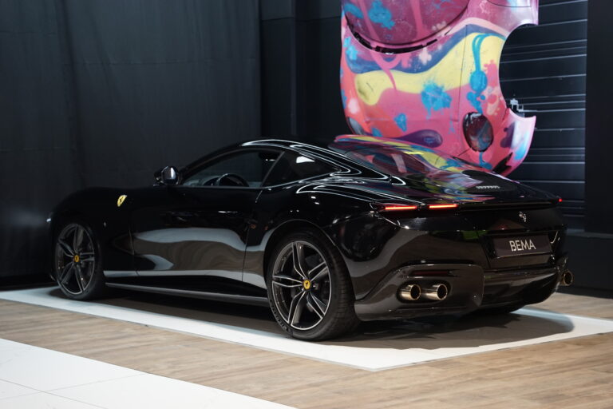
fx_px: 1192
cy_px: 204
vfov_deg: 19.5
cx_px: 306
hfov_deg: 28.8
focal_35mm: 70
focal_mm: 70
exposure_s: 1/80
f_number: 2.8
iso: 1250
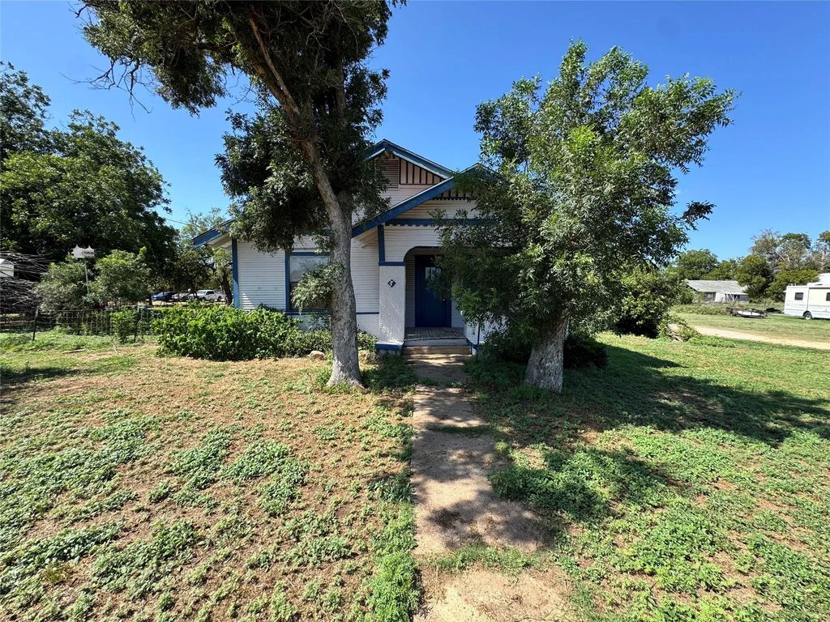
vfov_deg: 85.7
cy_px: 311
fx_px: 336
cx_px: 415
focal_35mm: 14
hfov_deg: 102.1
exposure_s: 1/488
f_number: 2.2
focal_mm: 2.22
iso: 40
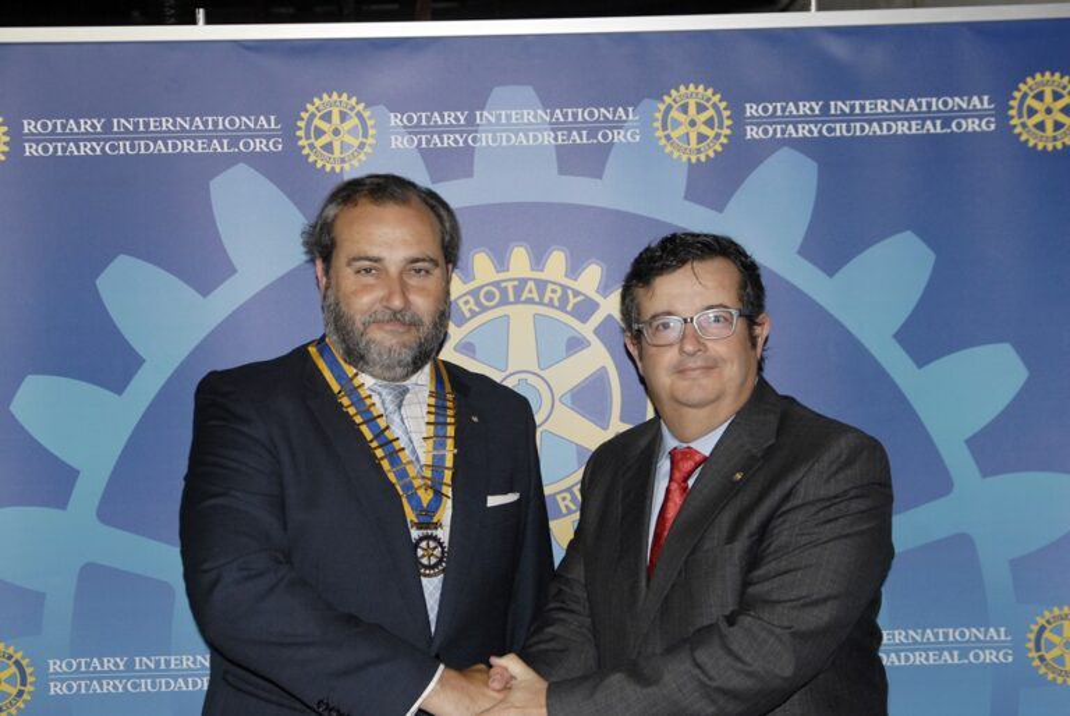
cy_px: 358
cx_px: 535
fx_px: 1339
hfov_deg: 43.6
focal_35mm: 45
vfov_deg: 29.9
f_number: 4.5
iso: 500
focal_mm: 30
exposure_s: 1/60
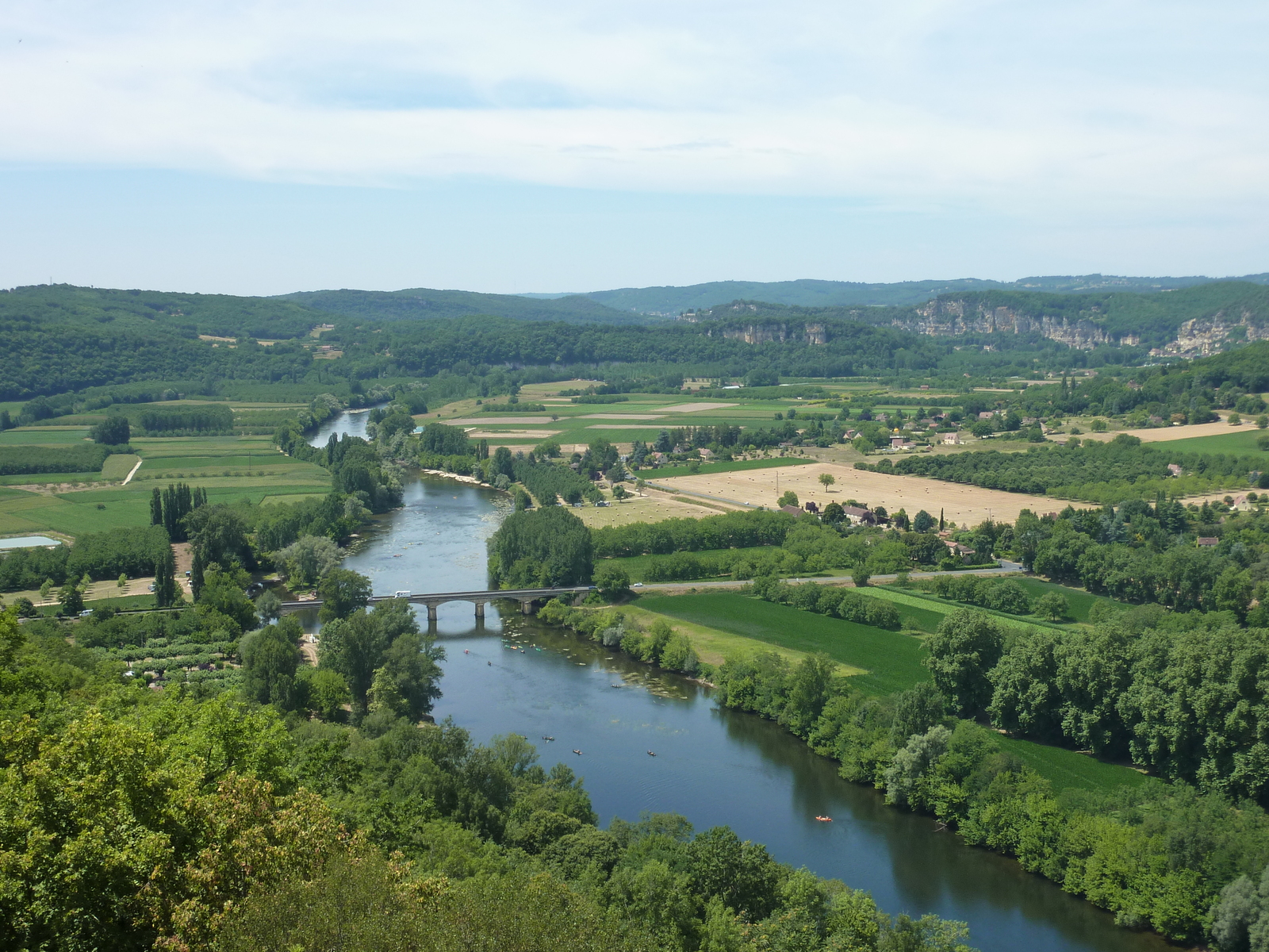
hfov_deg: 42.1
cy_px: 476
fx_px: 1650
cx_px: 634
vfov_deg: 32.2
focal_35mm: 45
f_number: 4.5
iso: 125
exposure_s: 1/500
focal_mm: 7.3
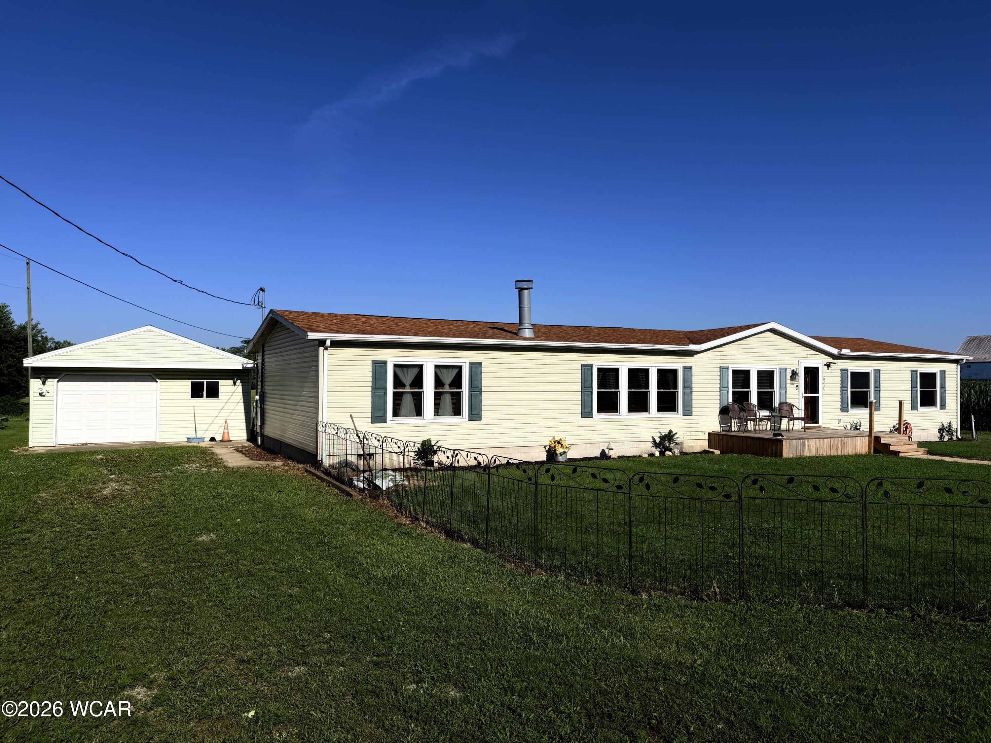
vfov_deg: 56.8
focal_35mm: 24
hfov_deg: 71.6
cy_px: 372
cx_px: 496
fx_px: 687
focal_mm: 6.76
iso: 80
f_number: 1.78
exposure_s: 1/9091
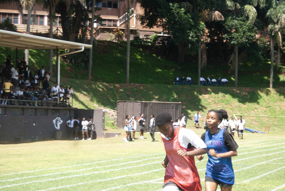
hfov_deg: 29.8
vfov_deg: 20.2
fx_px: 535
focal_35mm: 68
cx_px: 142
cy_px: 96
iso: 100
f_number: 5.3
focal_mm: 45
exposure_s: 1/125
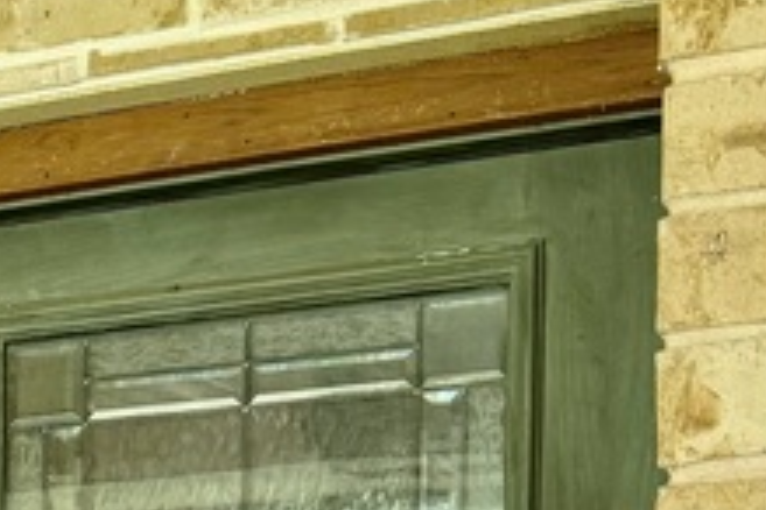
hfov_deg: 15.3
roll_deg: +1.2
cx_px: -423
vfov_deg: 10.3
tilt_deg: -3.3
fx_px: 2617
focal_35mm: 123
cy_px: 1003
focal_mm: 6.76
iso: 100
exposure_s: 1/121
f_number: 1.78
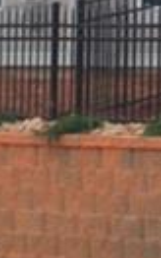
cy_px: -234
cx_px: 457
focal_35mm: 455
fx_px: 3191
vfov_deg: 4.6
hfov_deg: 2.9
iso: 100
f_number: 7.1
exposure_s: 1/200
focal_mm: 38
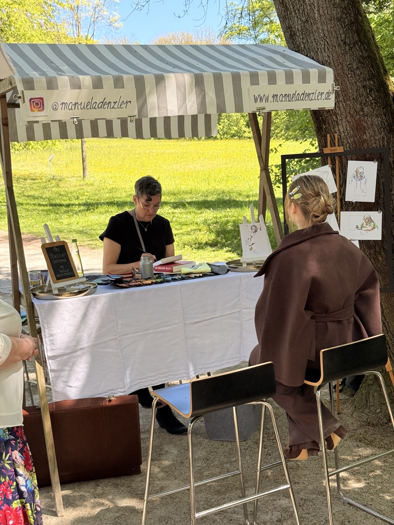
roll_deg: +4.8
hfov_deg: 30.3
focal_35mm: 48
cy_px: 262
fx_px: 728
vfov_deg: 39.7
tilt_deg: -7.7
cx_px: 197
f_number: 1.78
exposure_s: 1/754
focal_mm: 6.76
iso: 80
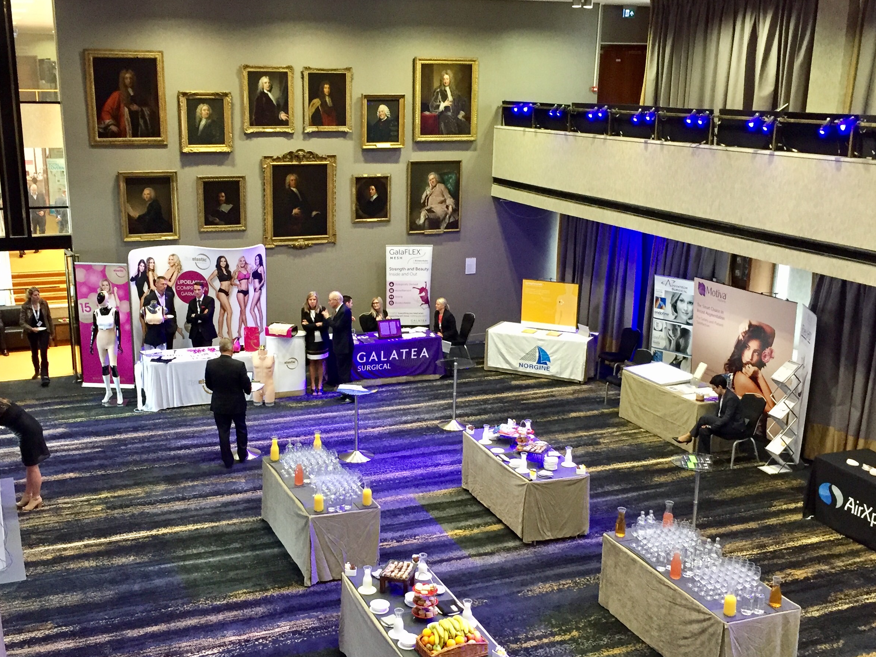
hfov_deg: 46.7
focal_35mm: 40
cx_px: 393
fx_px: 1012
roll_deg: -1.0
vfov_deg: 35.9
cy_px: 357
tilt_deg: -15.5
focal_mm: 4.15
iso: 250
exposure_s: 1/20
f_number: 2.2
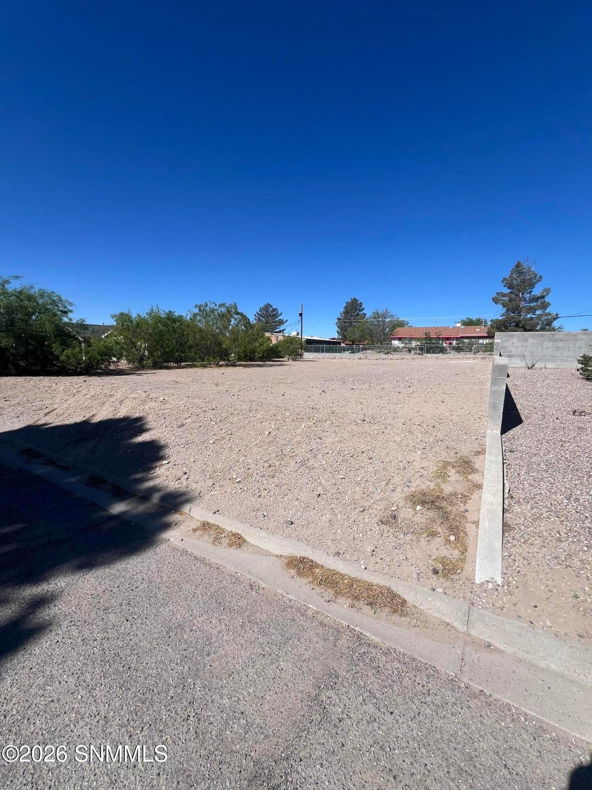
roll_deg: -1.3
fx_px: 296
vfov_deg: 106.2
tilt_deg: -6.3
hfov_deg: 89.9
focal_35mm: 13
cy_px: 395
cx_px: 296
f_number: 1.8
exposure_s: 1/2660
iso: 32
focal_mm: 1.57
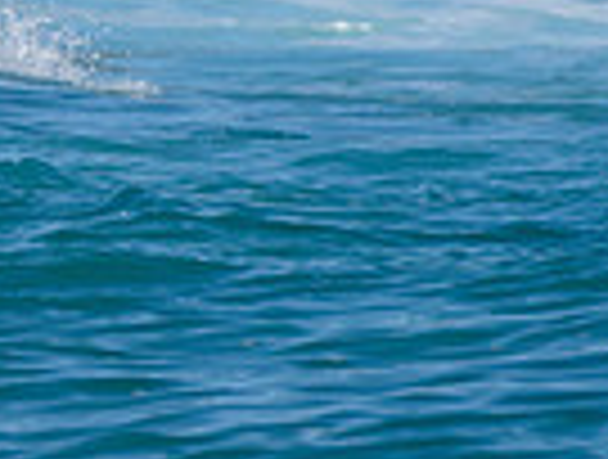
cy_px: -76
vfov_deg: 0.6
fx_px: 44450
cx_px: -731
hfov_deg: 0.8
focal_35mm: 2524
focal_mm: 500
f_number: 5.6
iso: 140
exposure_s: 1/2000
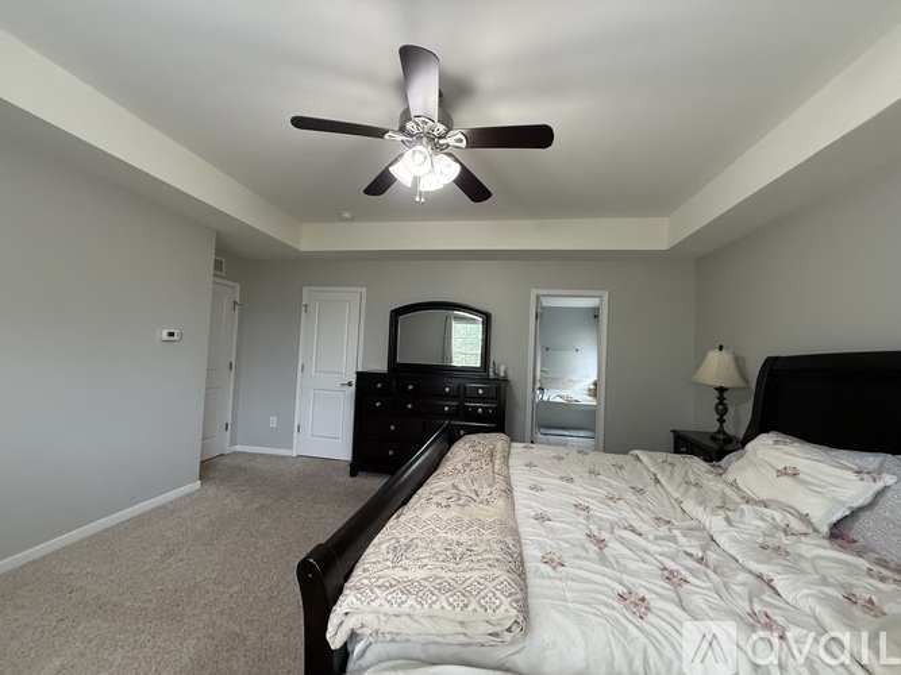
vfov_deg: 85.7
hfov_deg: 102.1
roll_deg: -2.1
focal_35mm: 14
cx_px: 450
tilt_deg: +2.4
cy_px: 338
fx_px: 364
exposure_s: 1/120
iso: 400
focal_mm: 2.22
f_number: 2.2
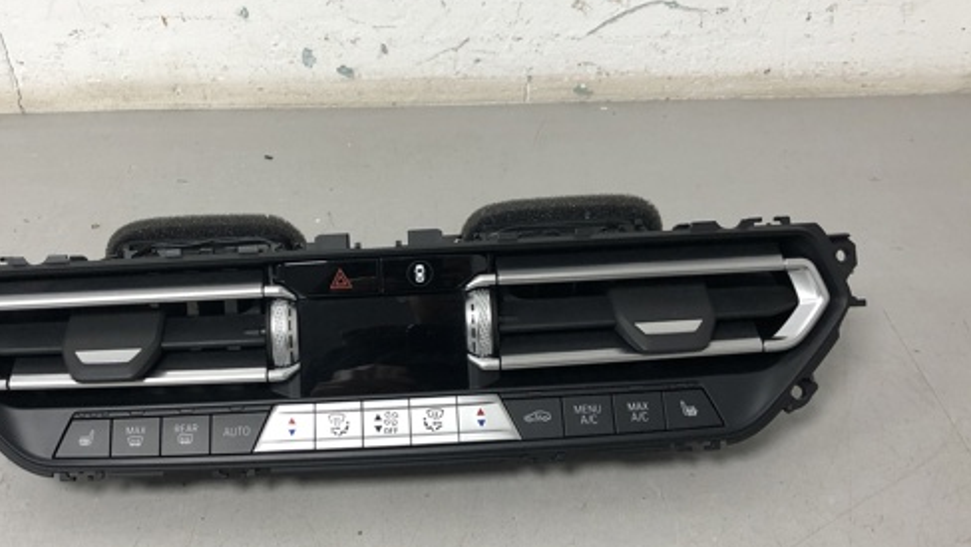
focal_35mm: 40
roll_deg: +6.0
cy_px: 290
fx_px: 1030
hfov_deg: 50.2
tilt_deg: -41.0
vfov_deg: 29.7
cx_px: 406
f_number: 1.8
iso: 40
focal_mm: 4
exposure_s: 1/33
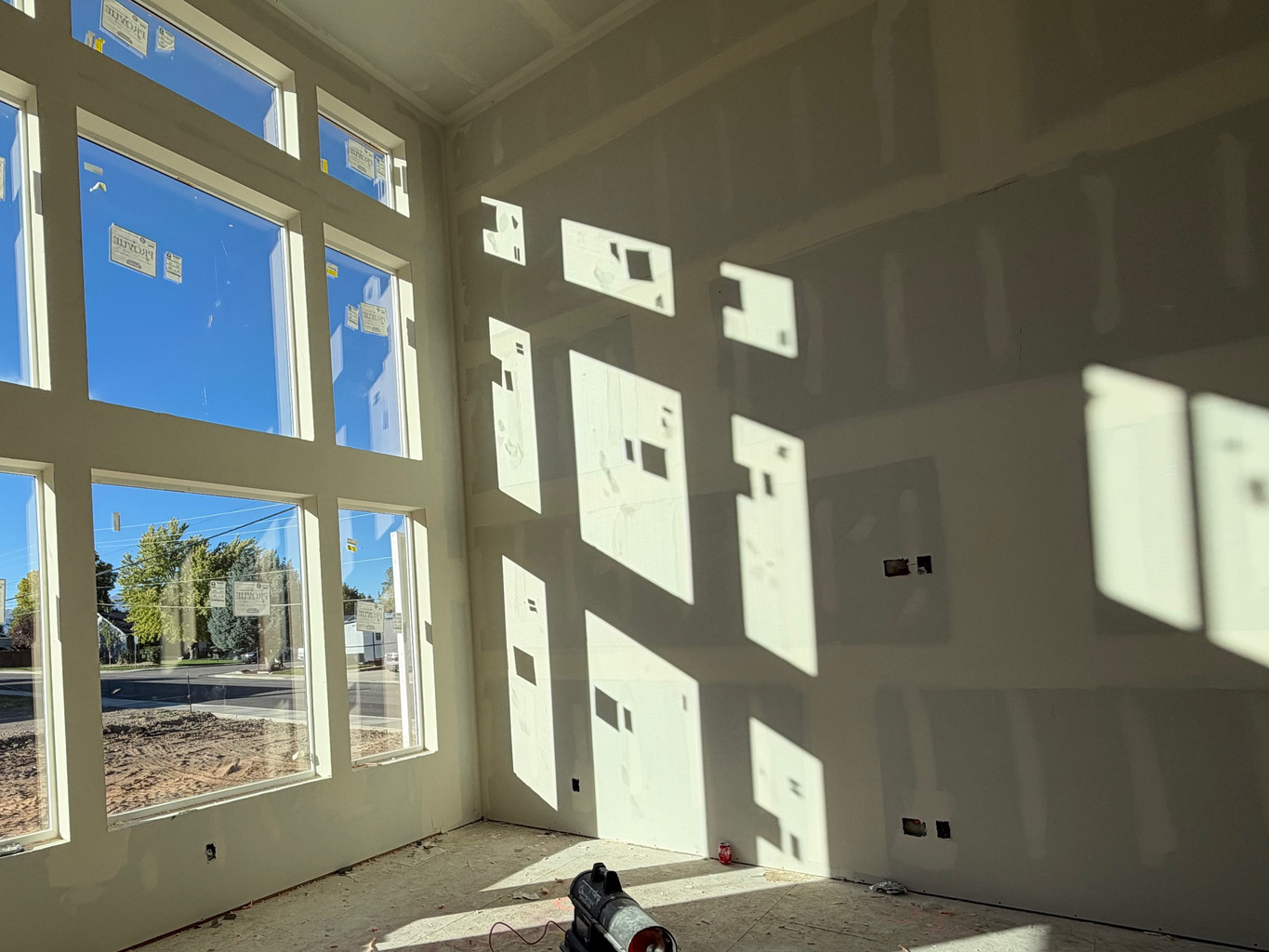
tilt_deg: +0.8
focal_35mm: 21
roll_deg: +2.9
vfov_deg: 62.2
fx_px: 770
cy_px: 615
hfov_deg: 75.6
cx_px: 389
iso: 32
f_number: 2.2
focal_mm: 2.22
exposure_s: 1/770
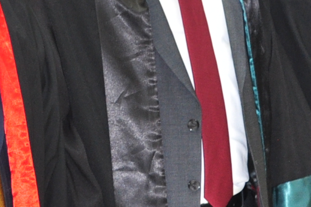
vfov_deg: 4.4
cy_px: 2
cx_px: -58
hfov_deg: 6.6
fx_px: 2667
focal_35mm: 309
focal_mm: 40
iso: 400
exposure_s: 1/60
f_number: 4.2
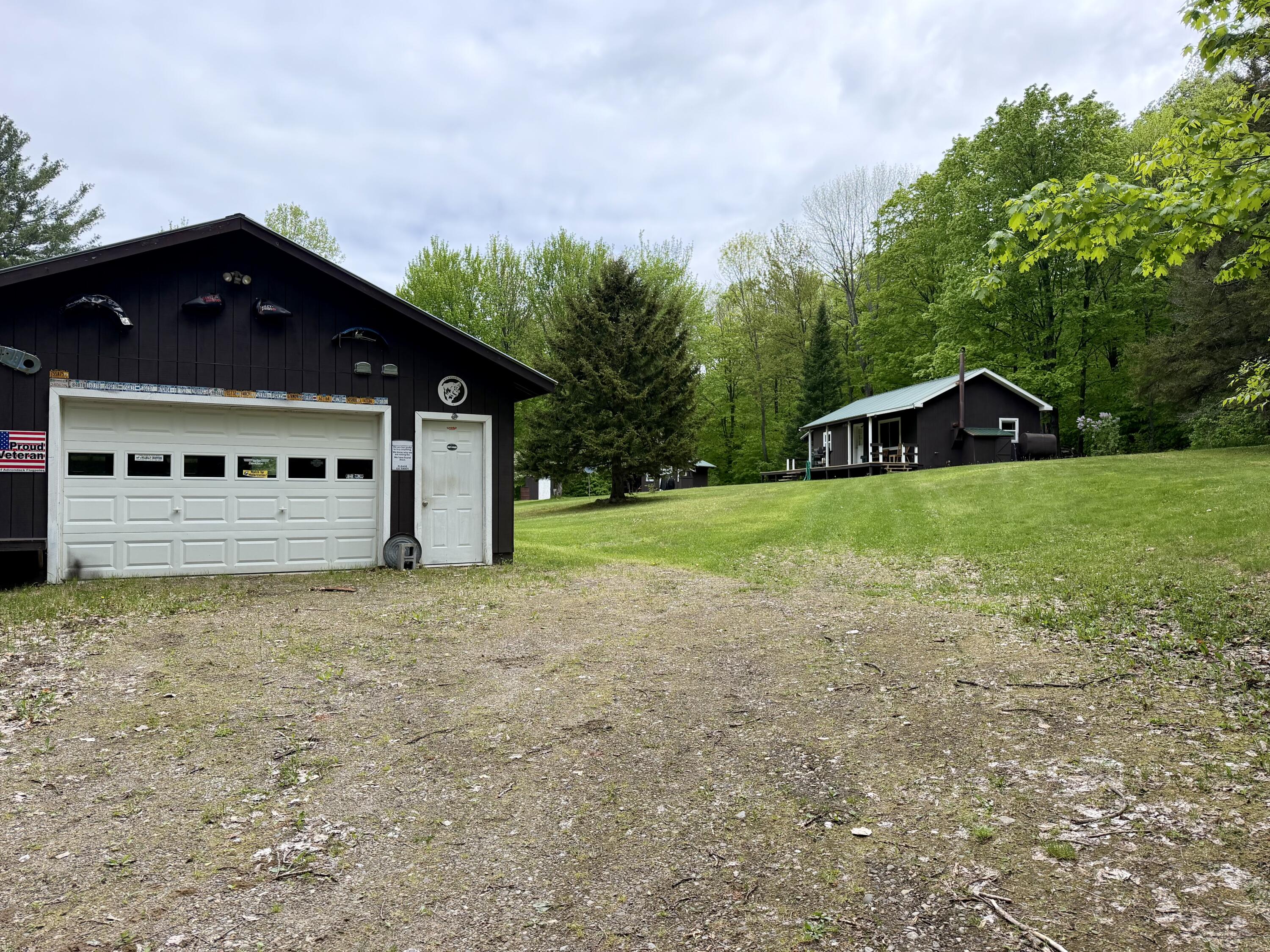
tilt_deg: +1.7
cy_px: 476
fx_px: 881
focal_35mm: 24
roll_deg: +0.3
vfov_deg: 56.8
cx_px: 635
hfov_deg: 71.6
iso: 100
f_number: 1.78
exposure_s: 1/3425
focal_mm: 6.76
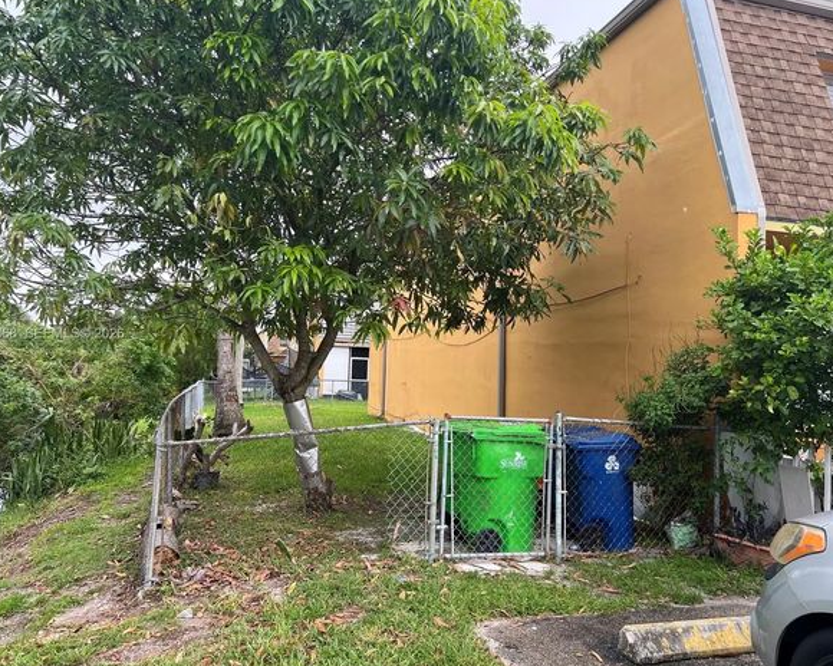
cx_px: 405
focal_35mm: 28
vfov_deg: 51.5
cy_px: 334
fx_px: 690
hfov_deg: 62.2
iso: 50
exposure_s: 1/628
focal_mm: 5.7
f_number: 1.5
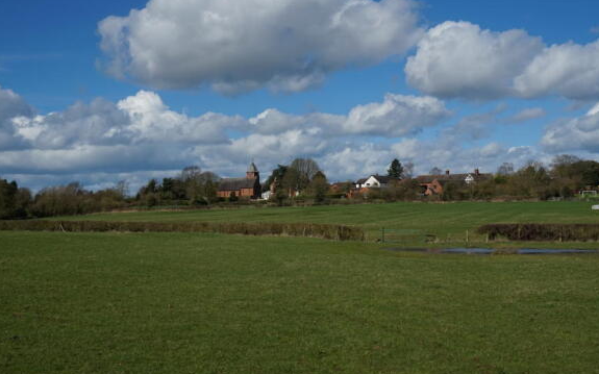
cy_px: 190
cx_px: 304
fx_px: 711
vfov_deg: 29.5
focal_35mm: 44
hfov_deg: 45.7
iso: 100
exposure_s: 1/320
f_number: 13
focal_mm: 25
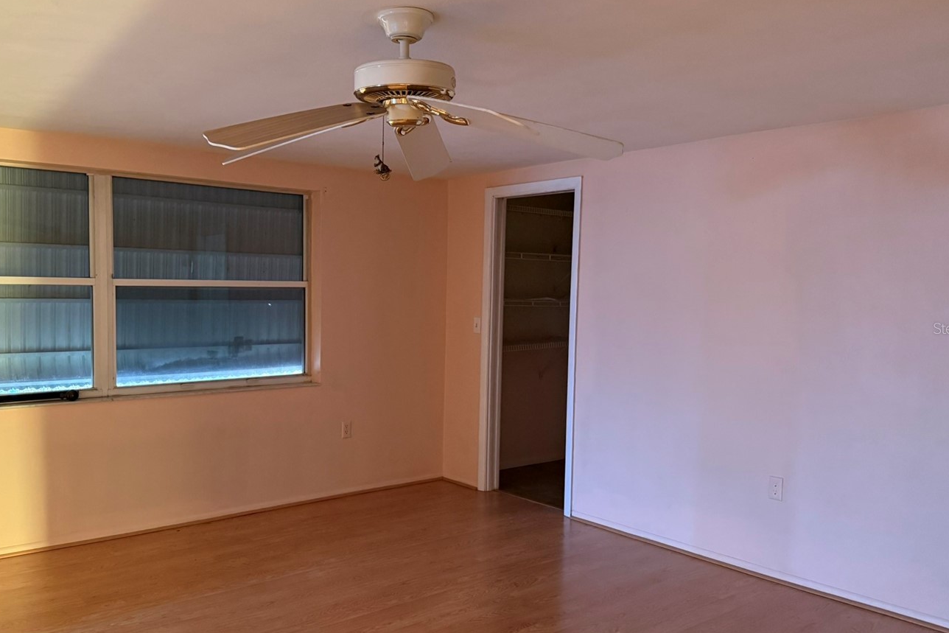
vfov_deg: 42.3
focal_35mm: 31
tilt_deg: -2.0
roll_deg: -0.7
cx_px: 413
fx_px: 817
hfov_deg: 60.1
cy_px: 328
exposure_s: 1/40
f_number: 1.78
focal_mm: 6.76
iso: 800
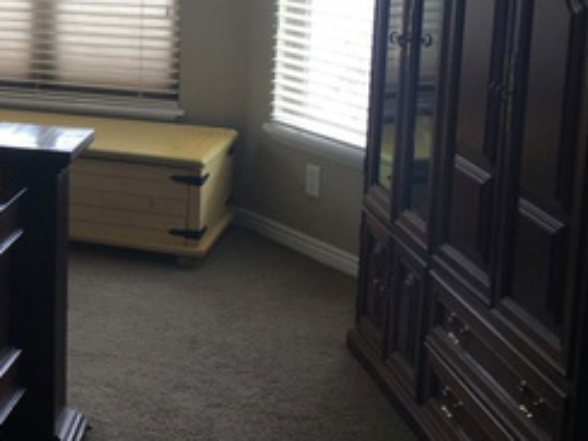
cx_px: -147
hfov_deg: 23.2
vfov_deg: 19.2
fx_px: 1291
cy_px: 77
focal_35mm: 76
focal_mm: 4.15
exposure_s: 1/60
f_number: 2.2
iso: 25
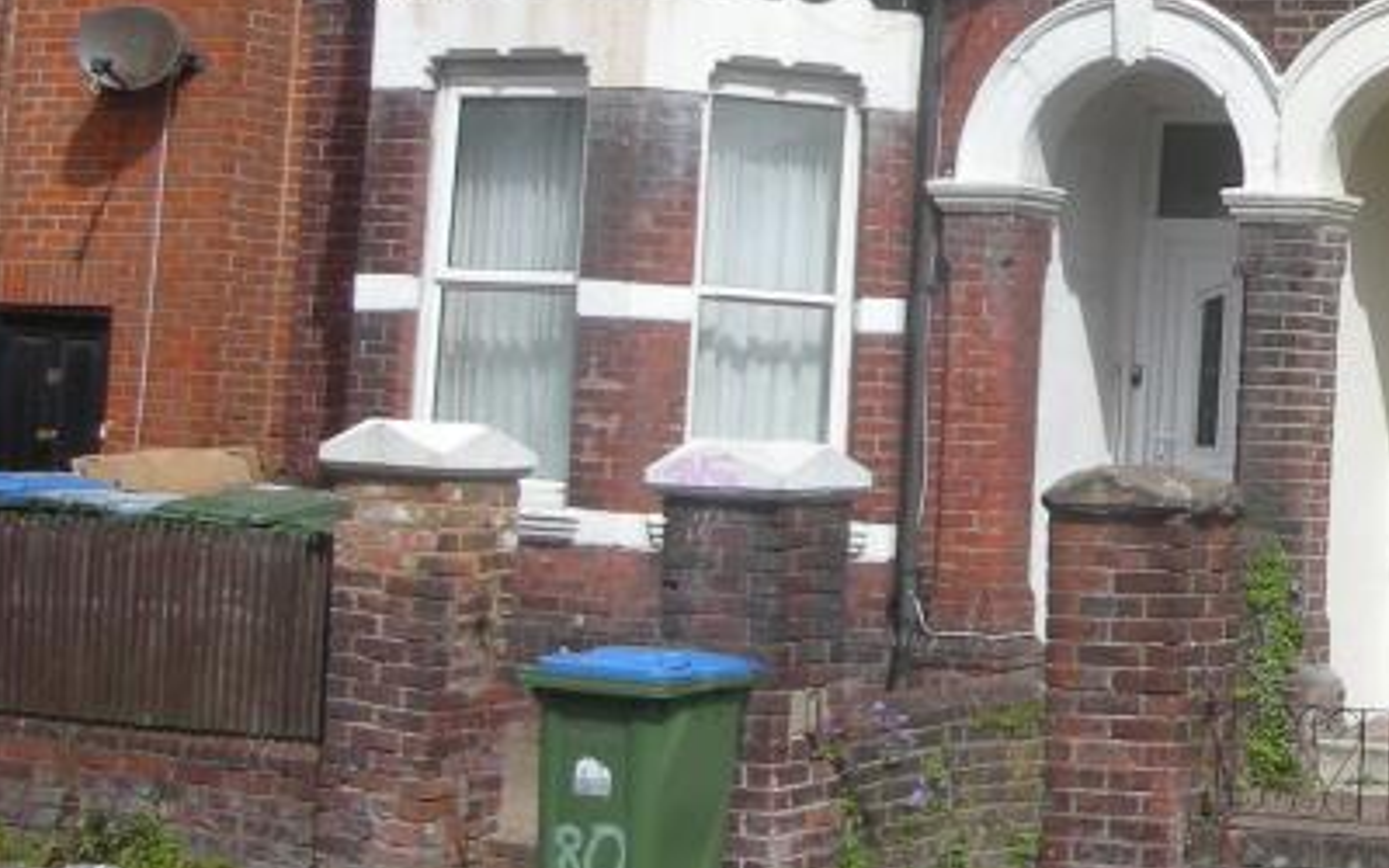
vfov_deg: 13.7
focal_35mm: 95
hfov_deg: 20.8
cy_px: 146
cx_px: 1524
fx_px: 3596
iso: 50
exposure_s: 1/126
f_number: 7.9
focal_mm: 5.8
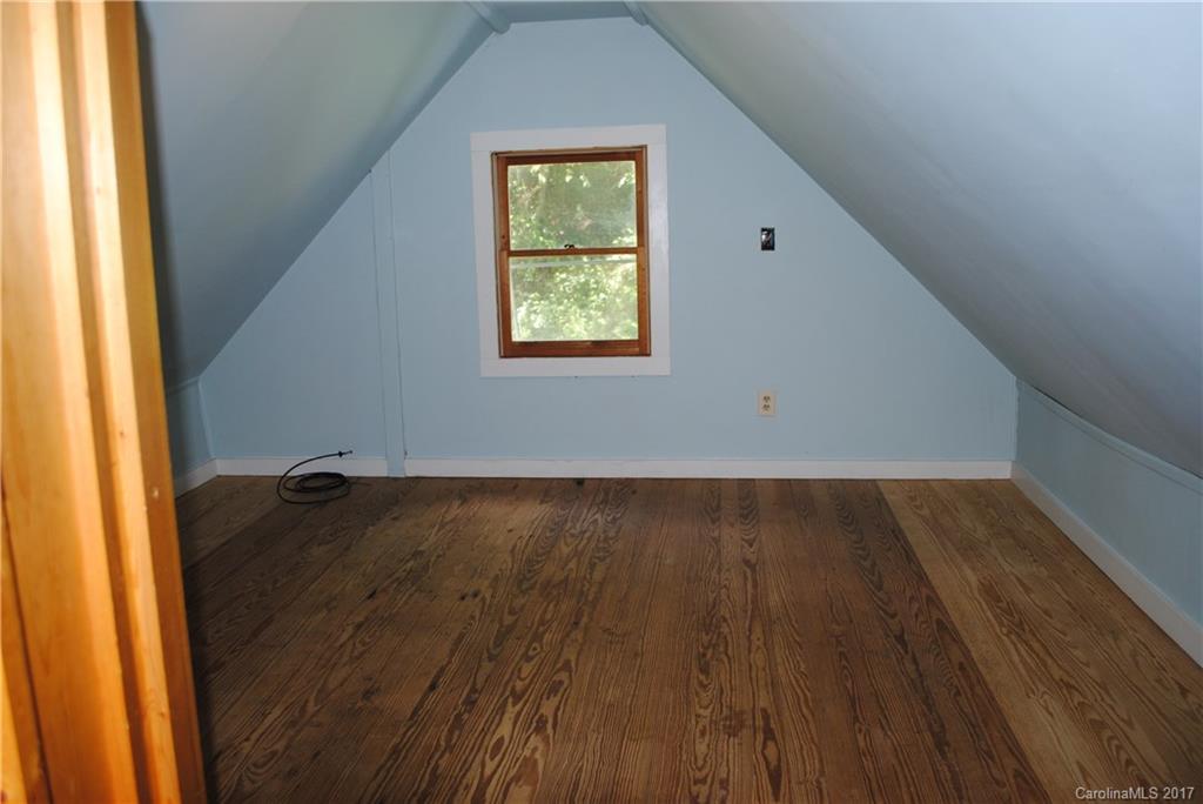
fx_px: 903
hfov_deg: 67.4
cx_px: 602
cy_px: 402
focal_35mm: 27
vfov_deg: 48.0
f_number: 3.5
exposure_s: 1/60
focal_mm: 18
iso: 200
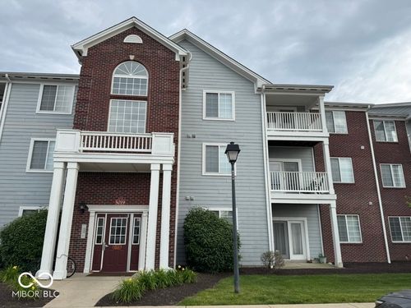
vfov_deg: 56.8
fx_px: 285
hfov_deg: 71.6
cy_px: 154
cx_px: 206
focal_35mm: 24
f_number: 1.78
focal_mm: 6.76
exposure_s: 1/1597
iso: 80
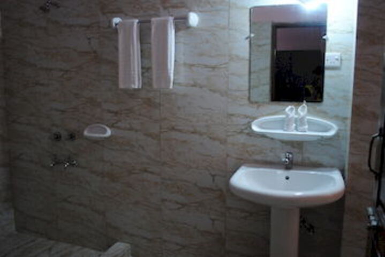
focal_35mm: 33
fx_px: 353
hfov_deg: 57.2
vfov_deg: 40.0
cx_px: 192
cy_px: 128
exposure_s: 1/30
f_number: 3.8
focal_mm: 22
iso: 400
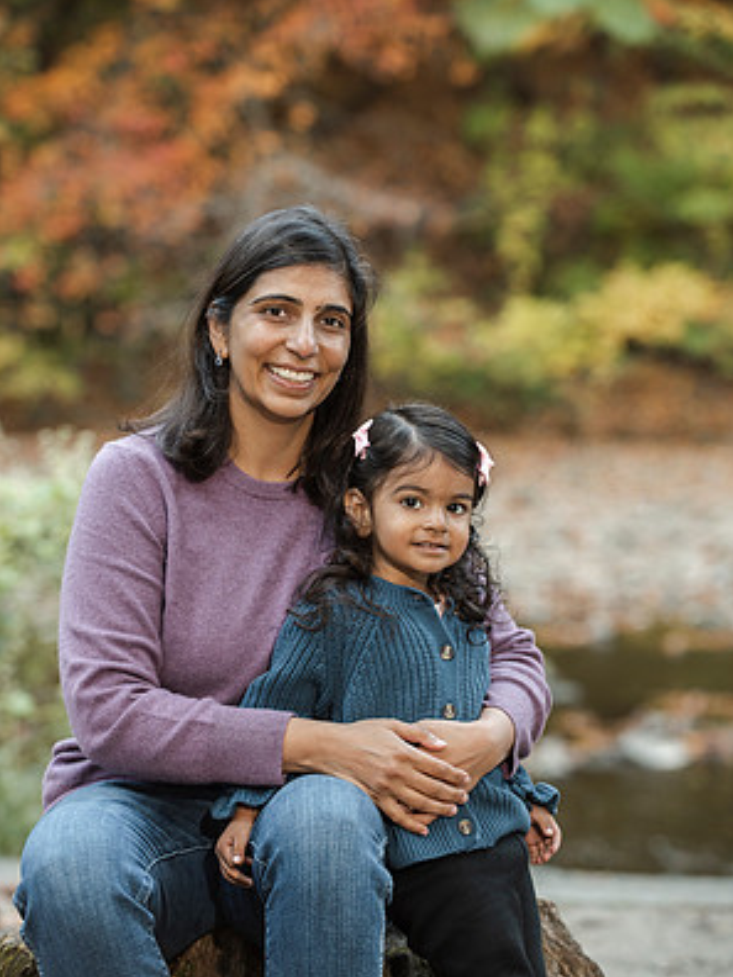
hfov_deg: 11.3
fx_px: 3699
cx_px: 368
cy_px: 508
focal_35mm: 131
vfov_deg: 15.1
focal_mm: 120
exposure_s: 1/125
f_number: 4
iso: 640
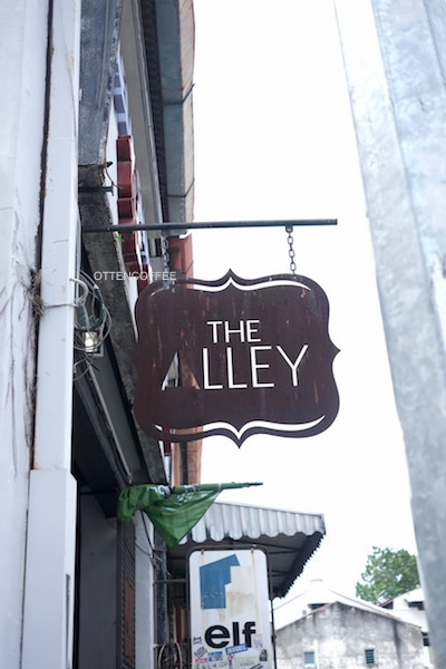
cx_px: 223
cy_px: 334
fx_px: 762
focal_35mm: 41
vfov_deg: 47.4
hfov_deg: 32.6
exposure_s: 1/500
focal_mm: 27
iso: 100
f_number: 3.2
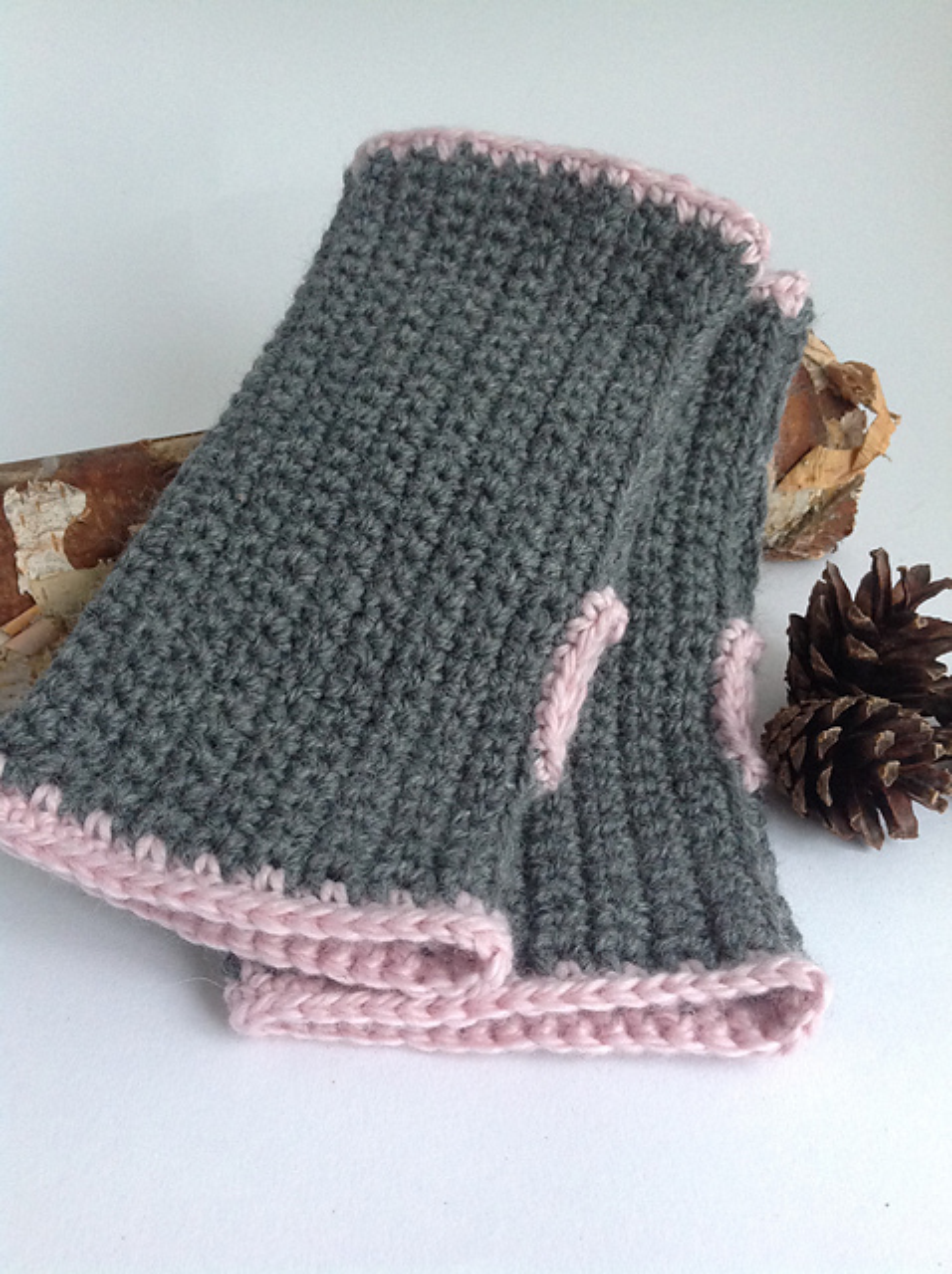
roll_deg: -0.2
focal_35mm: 35
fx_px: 1287
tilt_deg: -37.2
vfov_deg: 52.7
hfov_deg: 40.6
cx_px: 476
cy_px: 637
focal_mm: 4.28
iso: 250
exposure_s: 1/15
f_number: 2.4
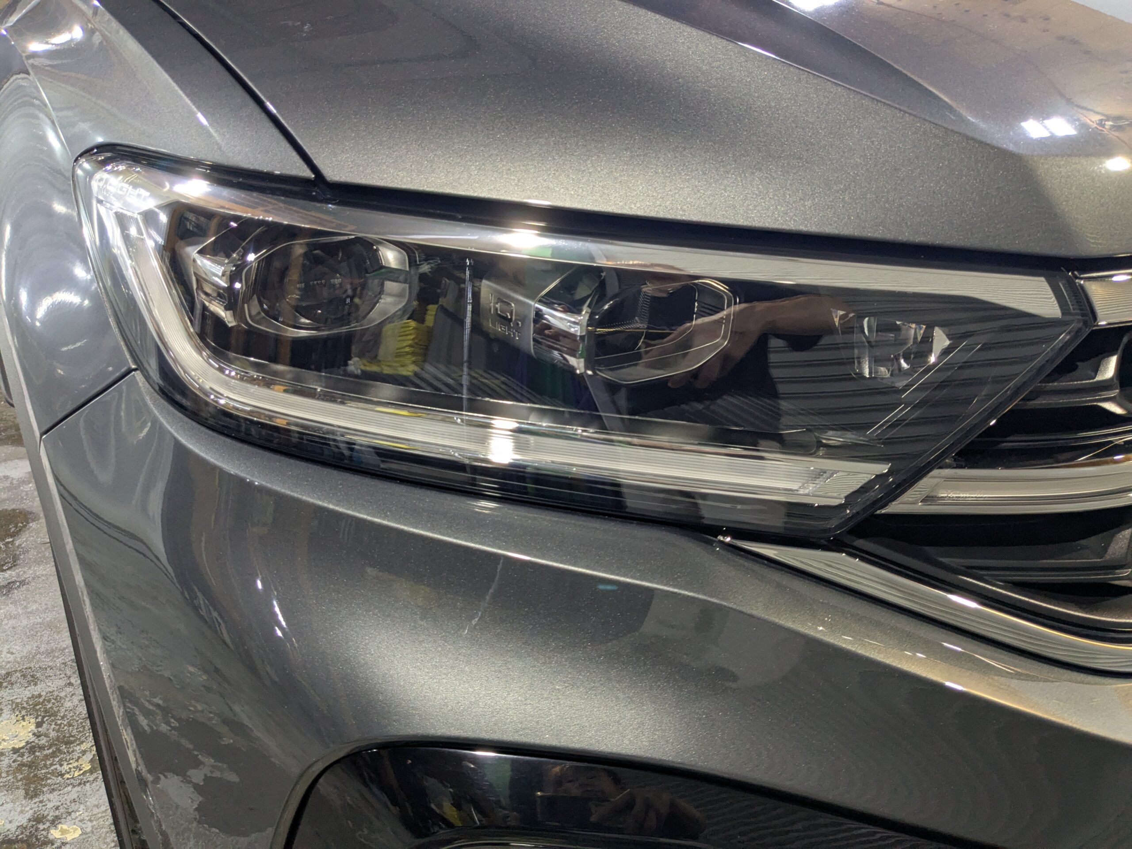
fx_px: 883
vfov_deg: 51.4
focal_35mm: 27
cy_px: 424
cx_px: 566
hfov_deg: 65.3
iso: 242
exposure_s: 1/120
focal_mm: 4.38
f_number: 1.73
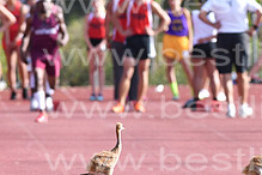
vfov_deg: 1.2
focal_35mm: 1194
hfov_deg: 1.7
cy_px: 136
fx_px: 8689
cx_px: 318
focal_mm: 300
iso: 800
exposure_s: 1/3200
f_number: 5
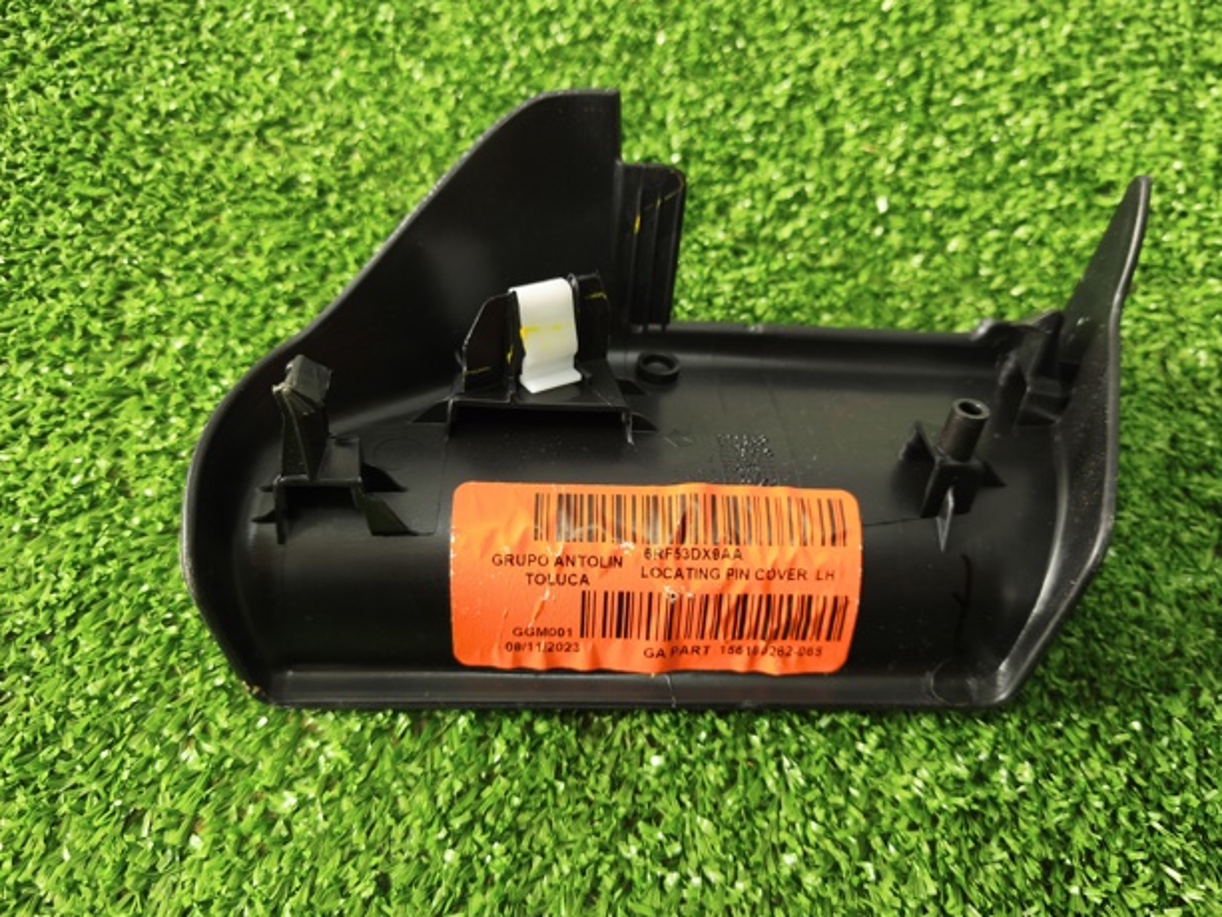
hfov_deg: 71.6
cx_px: 612
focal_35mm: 24
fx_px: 847
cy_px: 462
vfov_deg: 56.8
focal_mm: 5.35
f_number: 1.7
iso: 320
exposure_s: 1/50
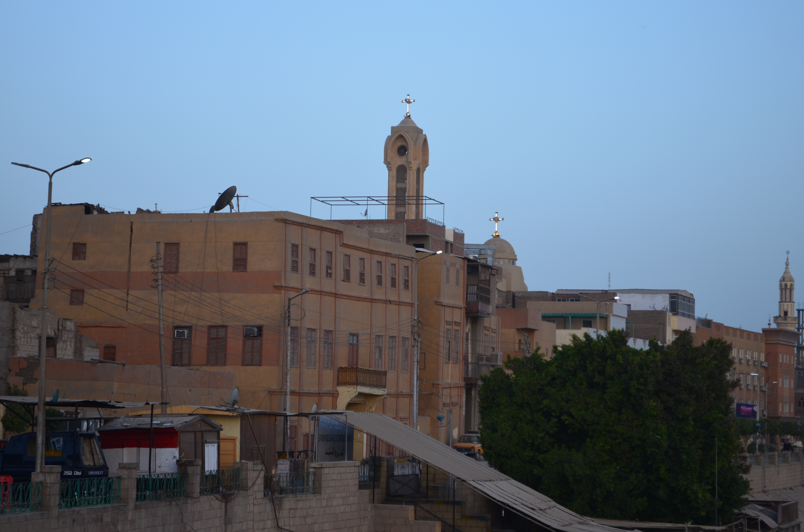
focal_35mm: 78
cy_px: 266
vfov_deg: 17.4
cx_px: 402
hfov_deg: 26.0
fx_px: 1738
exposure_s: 1/125
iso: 220
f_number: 5.6
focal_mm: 52
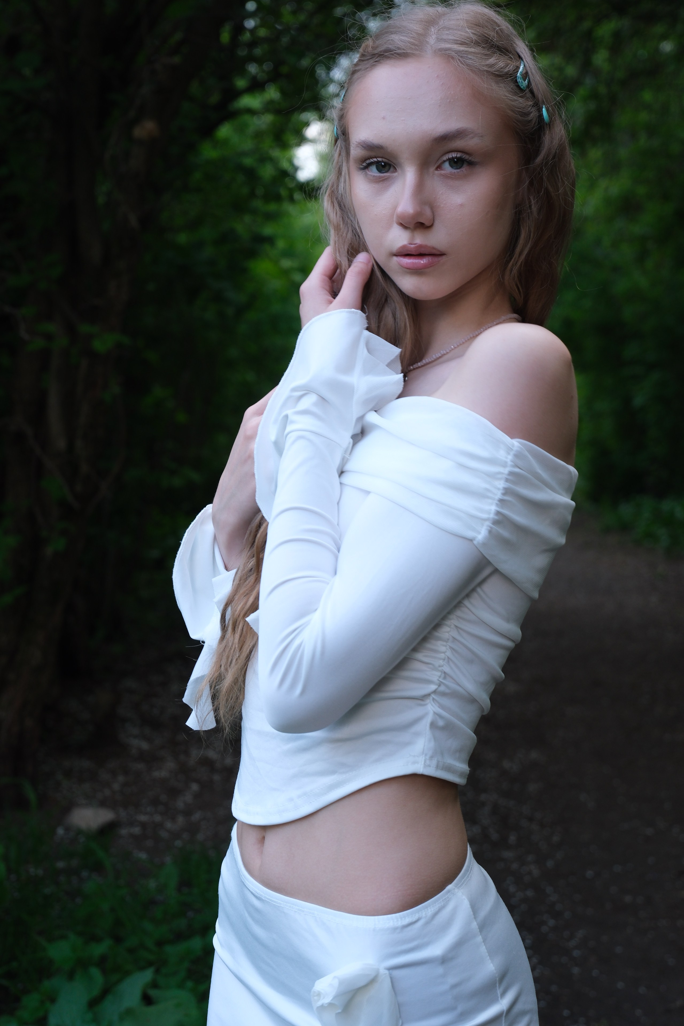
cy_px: 513
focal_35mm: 75
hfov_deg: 18.2
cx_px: 342
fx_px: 2137
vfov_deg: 27.0
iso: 400
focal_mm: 50
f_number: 4.8
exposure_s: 1/110
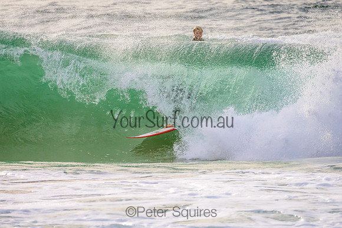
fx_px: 5697
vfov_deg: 2.3
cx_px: 171
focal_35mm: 600
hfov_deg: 3.4
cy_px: 114
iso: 500
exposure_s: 1/2500
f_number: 5.6
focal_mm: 400
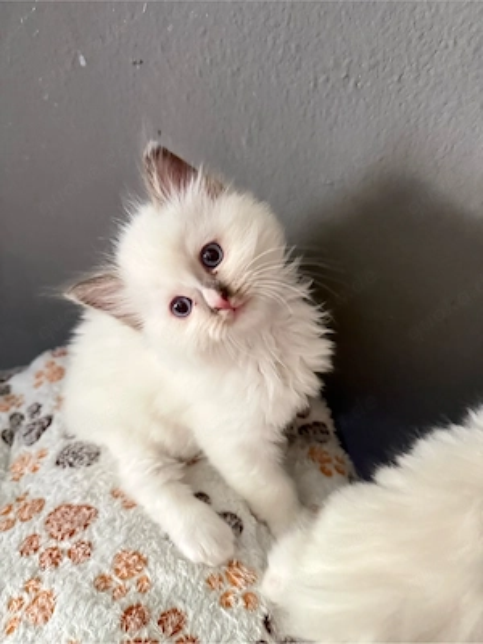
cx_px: 242
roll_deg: +3.5
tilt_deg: -37.6
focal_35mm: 24
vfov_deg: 71.6
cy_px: 322
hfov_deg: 56.8
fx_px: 446
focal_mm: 6.76
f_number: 1.78
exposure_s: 1/32
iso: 1000
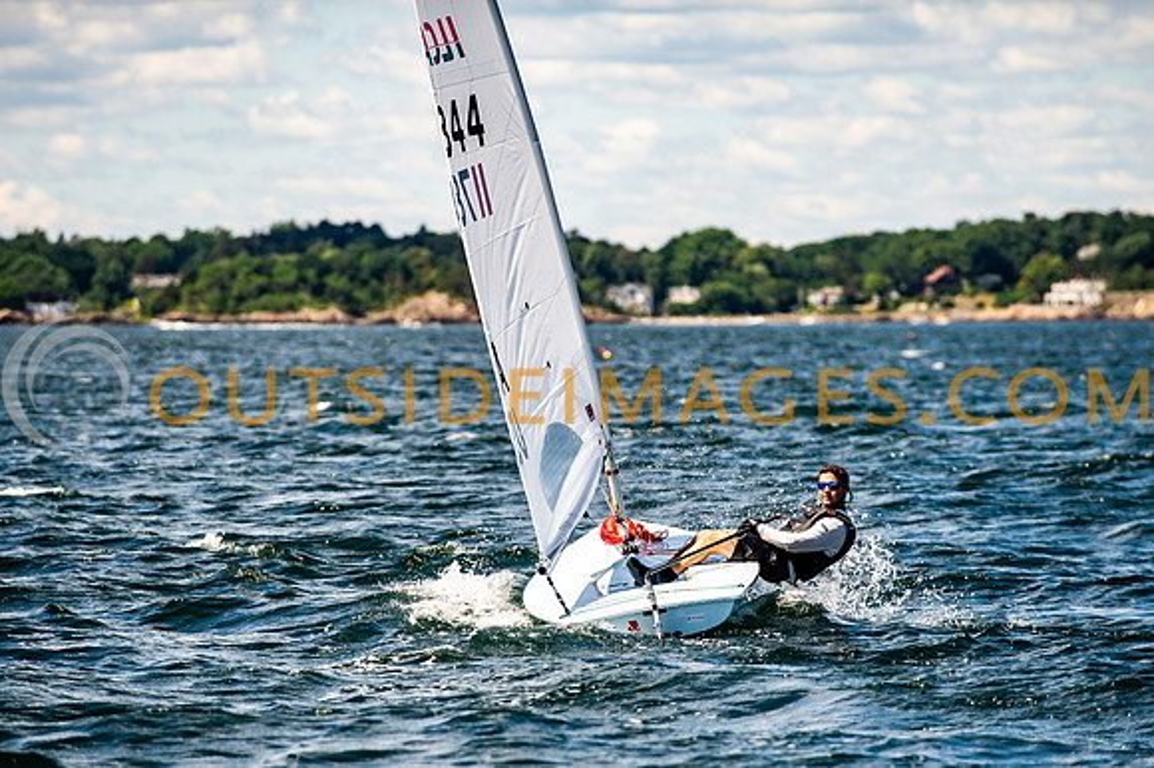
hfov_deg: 8.4
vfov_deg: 5.6
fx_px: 7824
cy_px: 469
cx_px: 577
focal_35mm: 244
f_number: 4
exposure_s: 1/2500
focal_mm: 200
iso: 320
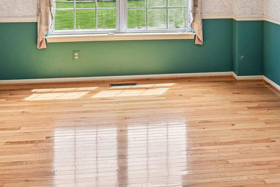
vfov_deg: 23.5
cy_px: -62
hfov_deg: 39.6
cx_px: 142
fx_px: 389
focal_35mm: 50
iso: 800
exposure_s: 1/100
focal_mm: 16
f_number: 8
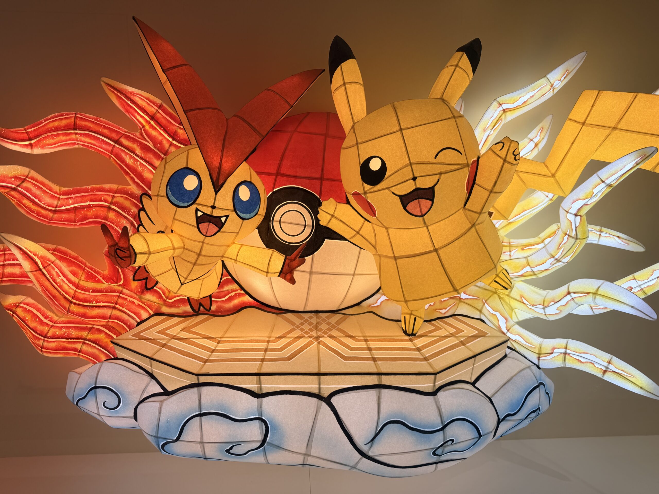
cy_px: 247
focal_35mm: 24
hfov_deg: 71.6
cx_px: 330
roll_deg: +1.0
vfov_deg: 56.8
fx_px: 457
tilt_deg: -9.2
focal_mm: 6.76
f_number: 1.78
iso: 80
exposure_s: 1/849
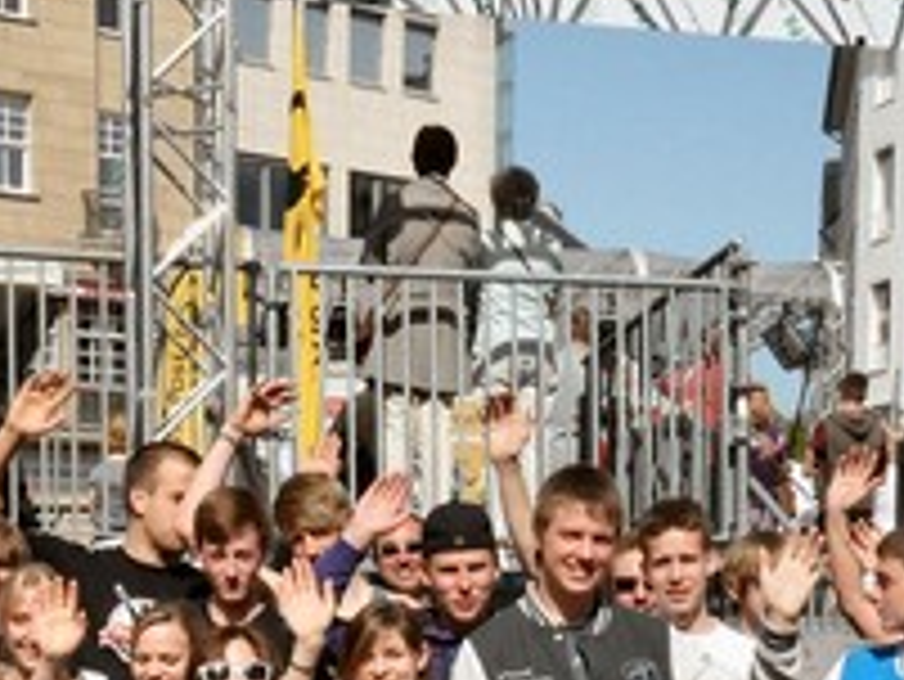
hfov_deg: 24.9
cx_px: 346
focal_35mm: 78
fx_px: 2038
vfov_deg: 18.0
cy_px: 811
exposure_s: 1/500
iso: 80
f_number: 4.8
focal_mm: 4.6
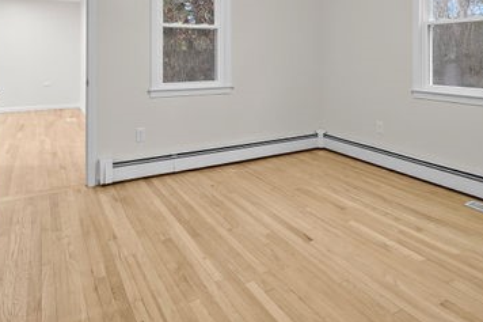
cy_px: 51
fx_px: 362
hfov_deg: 67.3
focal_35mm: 27
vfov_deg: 44.8
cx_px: 265
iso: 400
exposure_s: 1/3
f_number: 7.1
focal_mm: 10
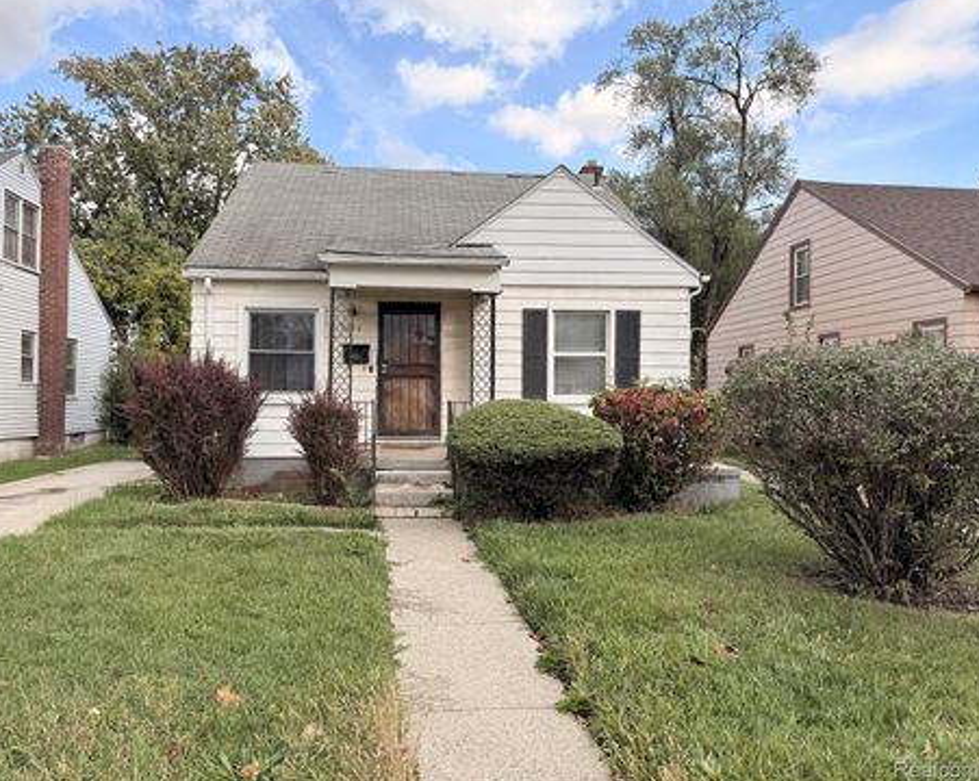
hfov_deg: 66.0
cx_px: 456
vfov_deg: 54.9
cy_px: 379
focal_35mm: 26
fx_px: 753
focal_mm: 6.76
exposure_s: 1/1770
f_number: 1.78
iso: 100
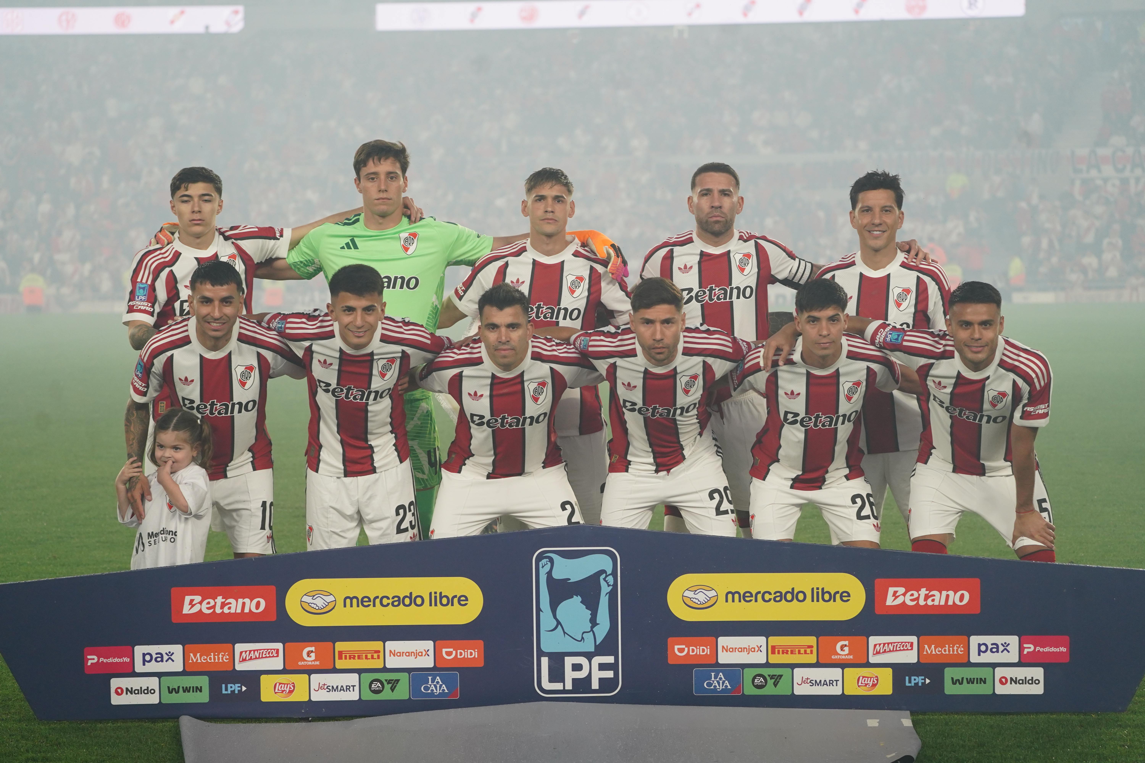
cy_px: 382
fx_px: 3180
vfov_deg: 13.7
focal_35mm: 100
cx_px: 572
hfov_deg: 20.4
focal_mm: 100
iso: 1250
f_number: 4.5
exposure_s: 1/500
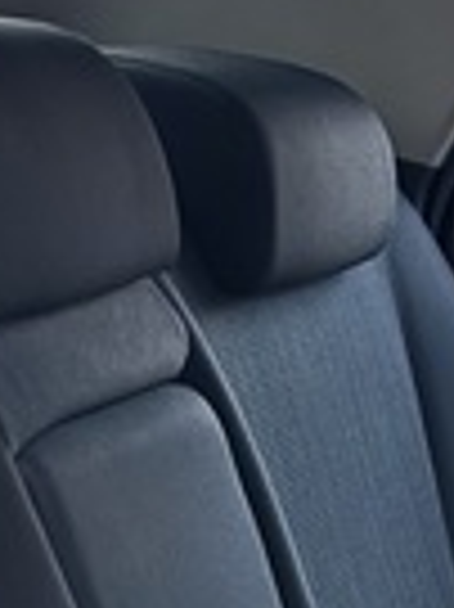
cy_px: 1144
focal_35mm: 107
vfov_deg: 15.4
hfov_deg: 12.7
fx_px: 1874
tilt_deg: -29.6
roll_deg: -11.5
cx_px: 800
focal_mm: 6.76
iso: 1250
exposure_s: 1/9
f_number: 1.78
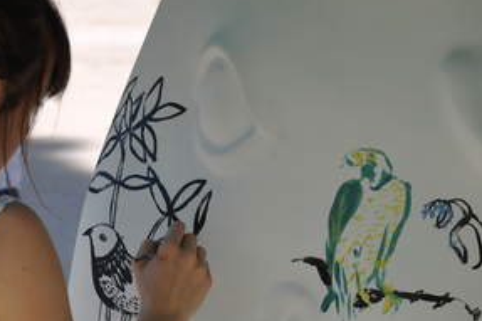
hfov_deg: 6.8
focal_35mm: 301
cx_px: 196
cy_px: 214
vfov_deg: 4.6
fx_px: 4028
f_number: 5.6
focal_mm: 90
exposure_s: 1/250
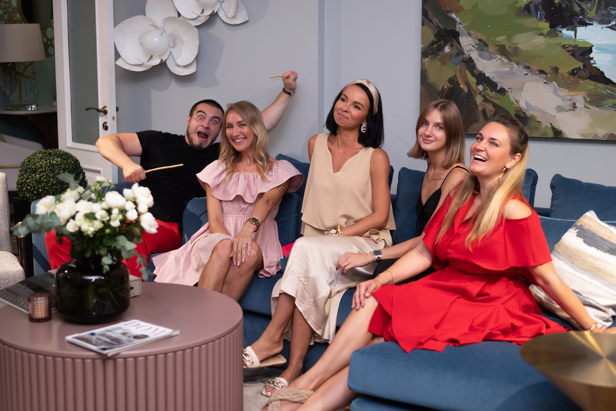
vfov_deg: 27.0
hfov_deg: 39.6
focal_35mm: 50
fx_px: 856
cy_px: 206
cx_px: 308
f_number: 2.2
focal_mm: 50
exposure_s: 1/200
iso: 160
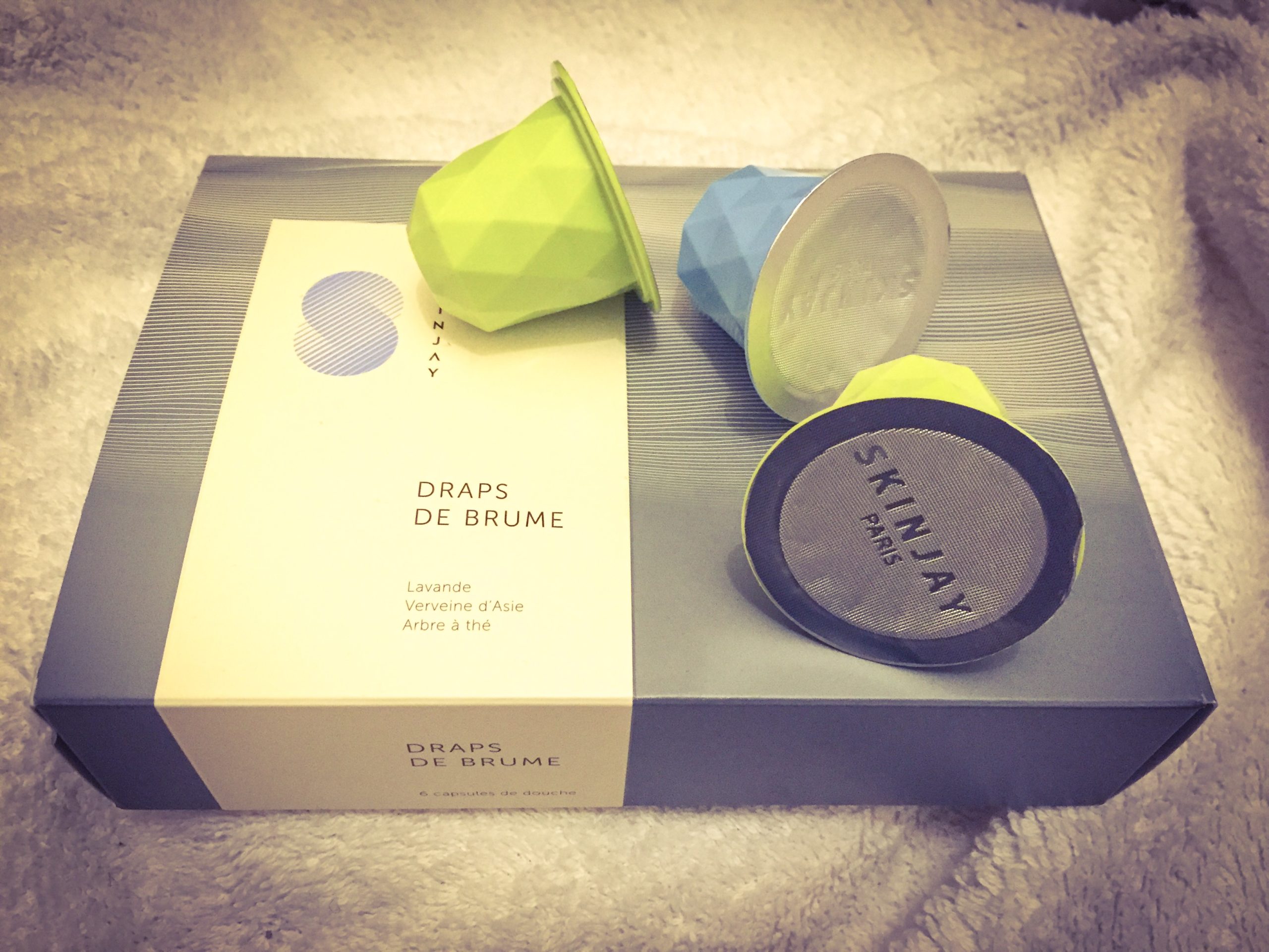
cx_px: 634
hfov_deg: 61.7
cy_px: 476
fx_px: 1063
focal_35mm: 29
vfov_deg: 48.2
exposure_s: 1/17
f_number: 2.2
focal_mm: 4.15
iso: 250
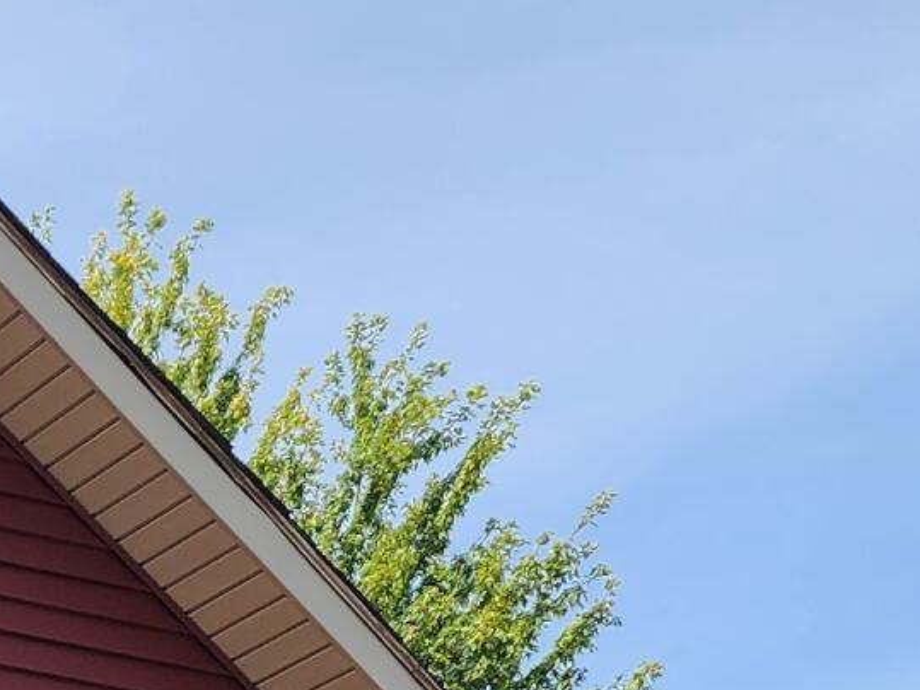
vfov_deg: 9.9
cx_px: -596
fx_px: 3401
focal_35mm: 128
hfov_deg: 14.1
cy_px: 1769
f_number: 1.8
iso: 12
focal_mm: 6.4
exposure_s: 1/657
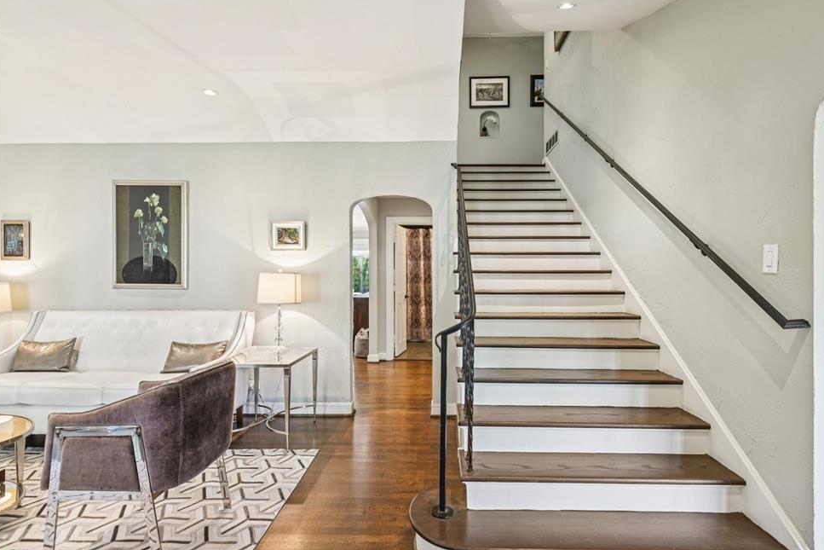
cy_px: 269
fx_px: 412
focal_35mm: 18
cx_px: 430
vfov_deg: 67.4
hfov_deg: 89.9
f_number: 8
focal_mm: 17
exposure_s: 1/10
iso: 400
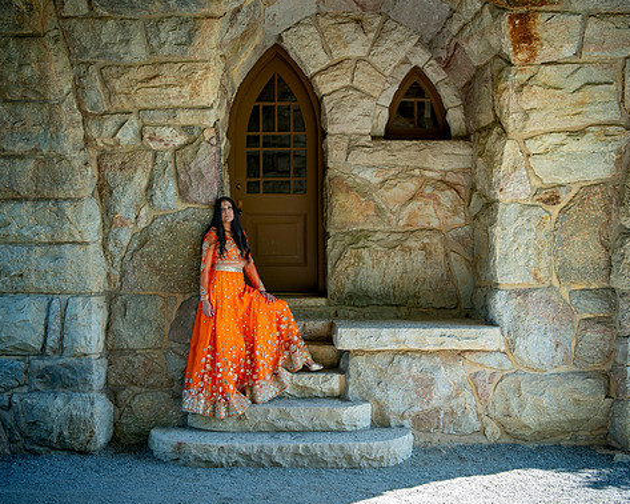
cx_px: 306
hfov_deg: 46.9
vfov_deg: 38.2
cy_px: 252
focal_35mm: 39
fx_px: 727
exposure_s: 1/250
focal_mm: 32
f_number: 2.8
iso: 160
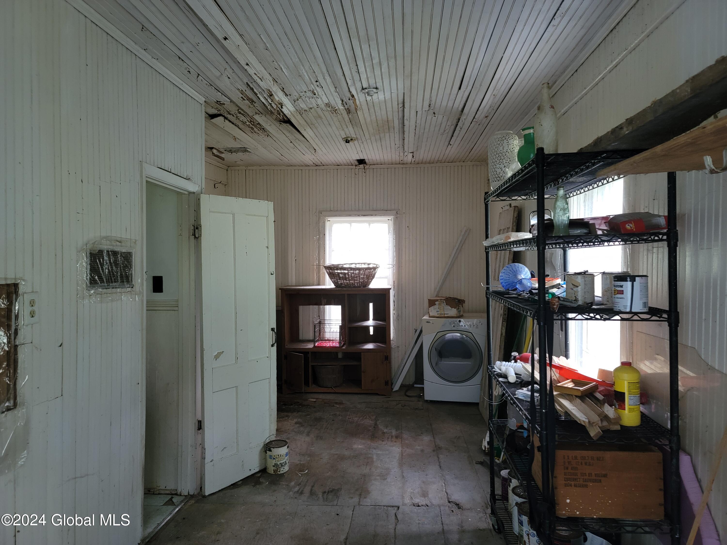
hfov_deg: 69.4
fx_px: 525
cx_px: 364
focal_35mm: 25
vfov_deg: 54.9
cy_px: 272
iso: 320
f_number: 1.8
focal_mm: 7
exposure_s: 1/40
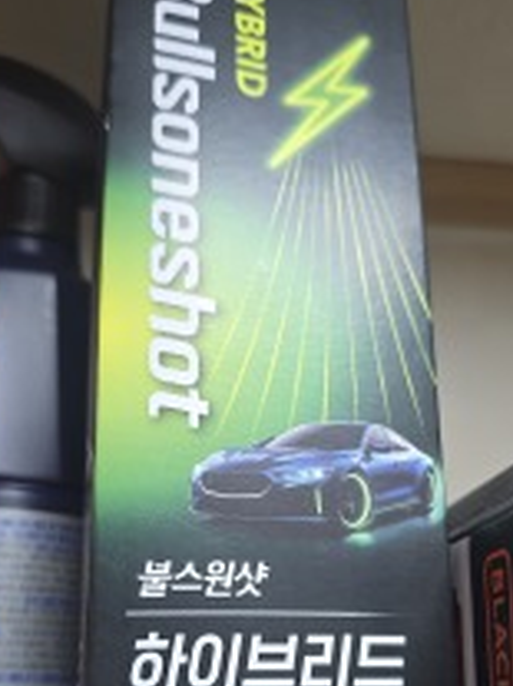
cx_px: 242
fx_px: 791
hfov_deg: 35.9
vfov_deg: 45.6
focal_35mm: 40
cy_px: 490
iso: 100
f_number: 1.7
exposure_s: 1/120
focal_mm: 6.3
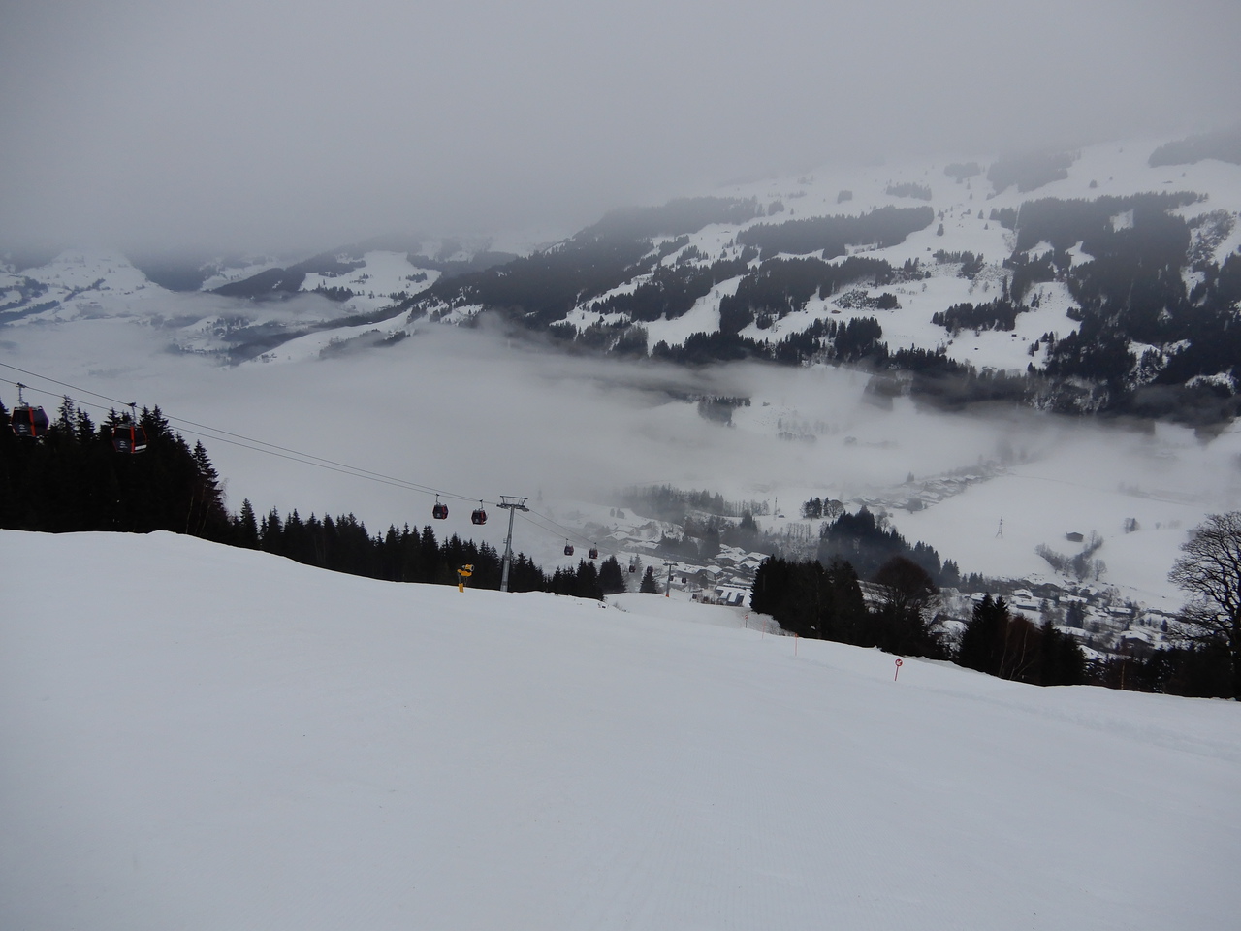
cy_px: 466
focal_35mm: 24
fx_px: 860
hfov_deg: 71.6
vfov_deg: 56.8
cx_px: 620
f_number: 3.4
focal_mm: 4.3
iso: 80
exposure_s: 1/320
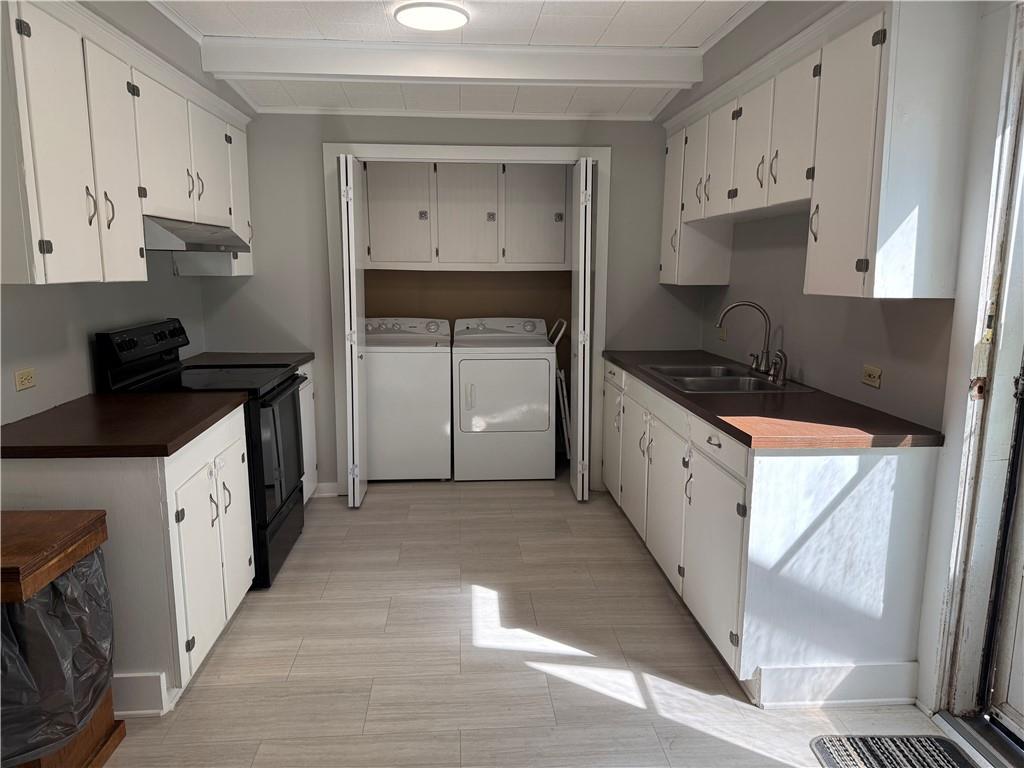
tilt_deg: -10.5
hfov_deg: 71.6
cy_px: 384
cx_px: 512
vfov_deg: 56.8
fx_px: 710
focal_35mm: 24
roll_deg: -0.1
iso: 100
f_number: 1.78
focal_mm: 6.76
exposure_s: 1/393
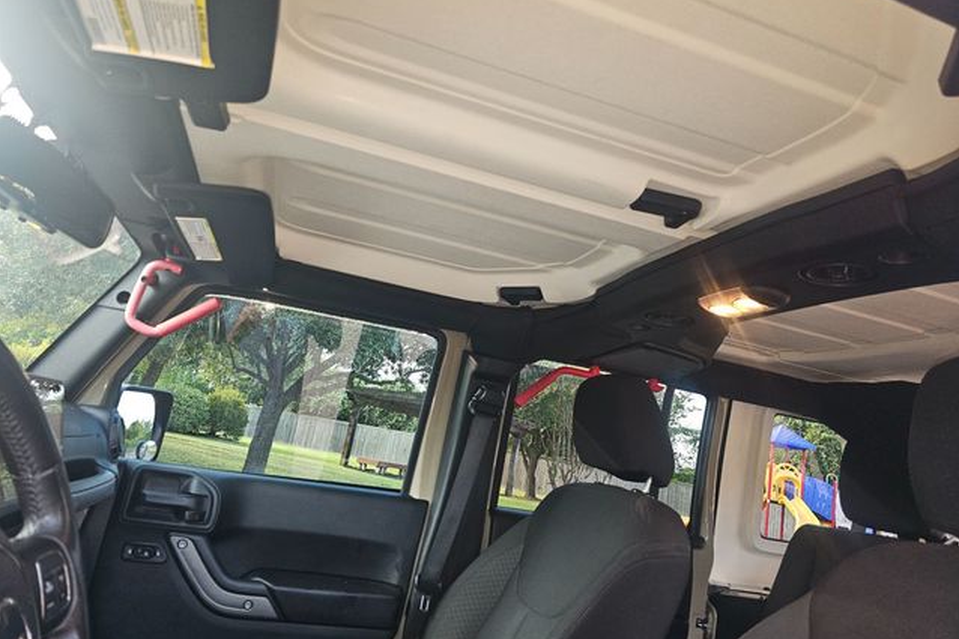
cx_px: 480
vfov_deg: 53.1
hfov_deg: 73.8
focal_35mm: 24
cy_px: 319
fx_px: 639
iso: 100
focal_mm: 6.3
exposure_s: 1/40
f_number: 1.7
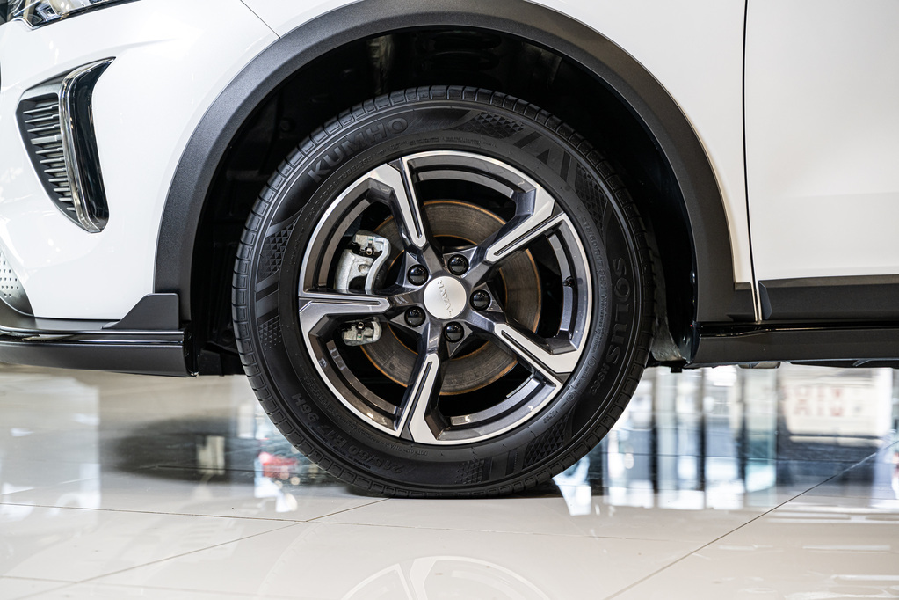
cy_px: 300
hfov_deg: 27.0
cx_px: 450
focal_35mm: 75
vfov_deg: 18.2
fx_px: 1873
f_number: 4
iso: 400
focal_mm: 75
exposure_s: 1/125
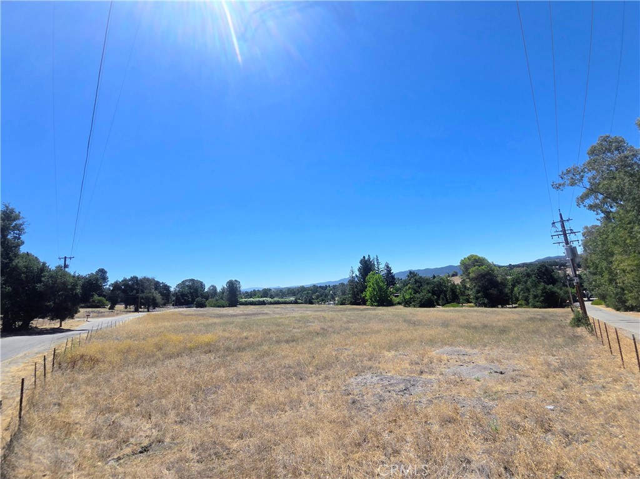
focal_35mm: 13
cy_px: 240
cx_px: 320
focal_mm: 2.2
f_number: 2.2
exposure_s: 1/2897
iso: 50
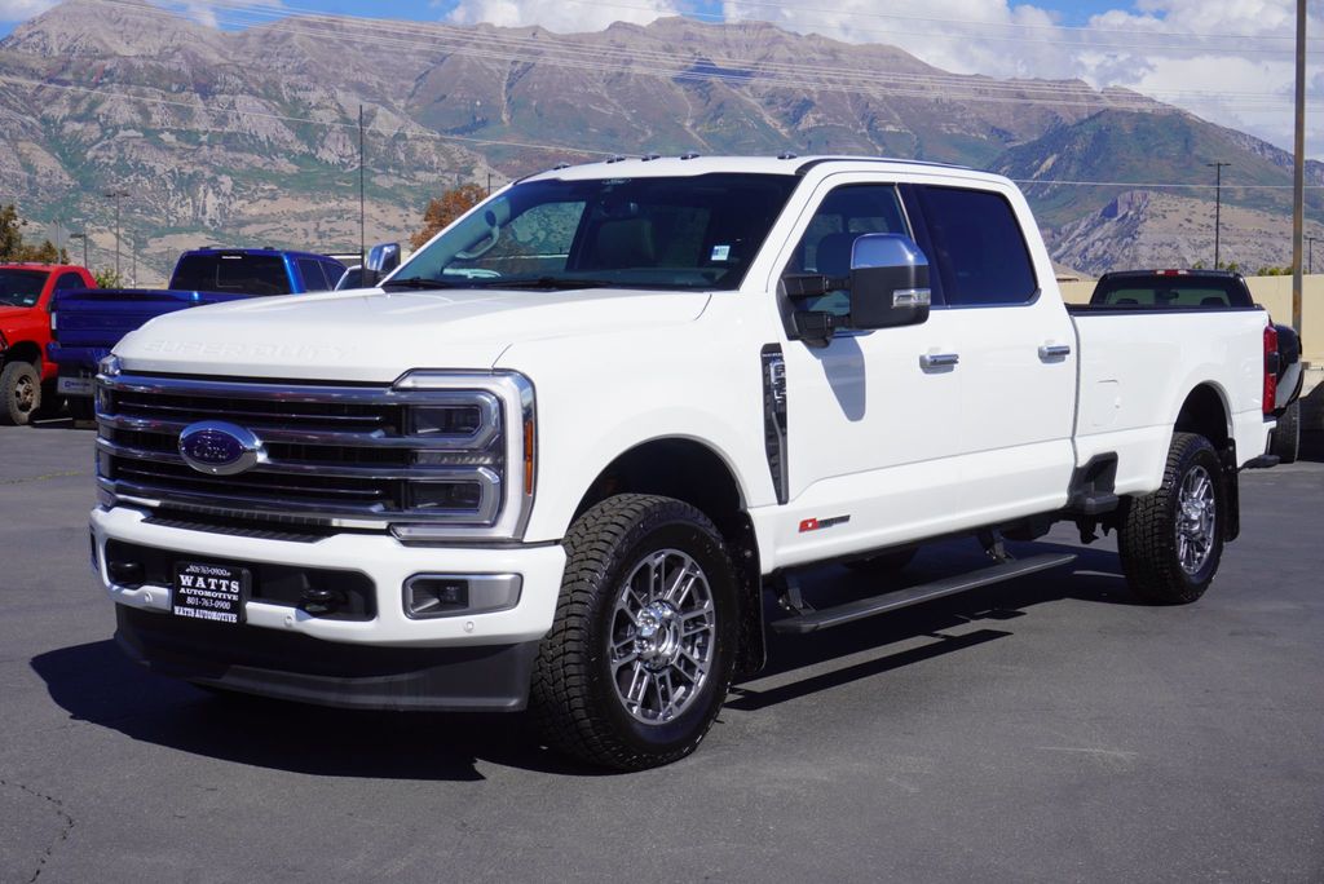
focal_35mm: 51
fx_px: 1877
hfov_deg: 38.9
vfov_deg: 26.5
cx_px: 662
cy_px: 442
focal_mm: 34
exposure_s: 1/250
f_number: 11
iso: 100
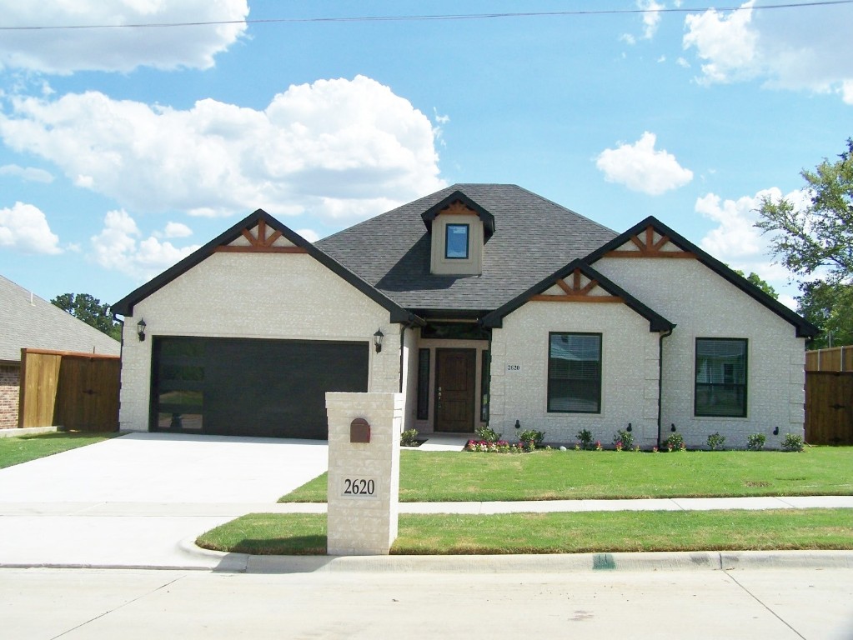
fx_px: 937
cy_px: 320
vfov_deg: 37.7
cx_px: 426
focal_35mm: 38
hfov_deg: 49.0
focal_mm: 6.3
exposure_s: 1/800
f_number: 4
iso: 80
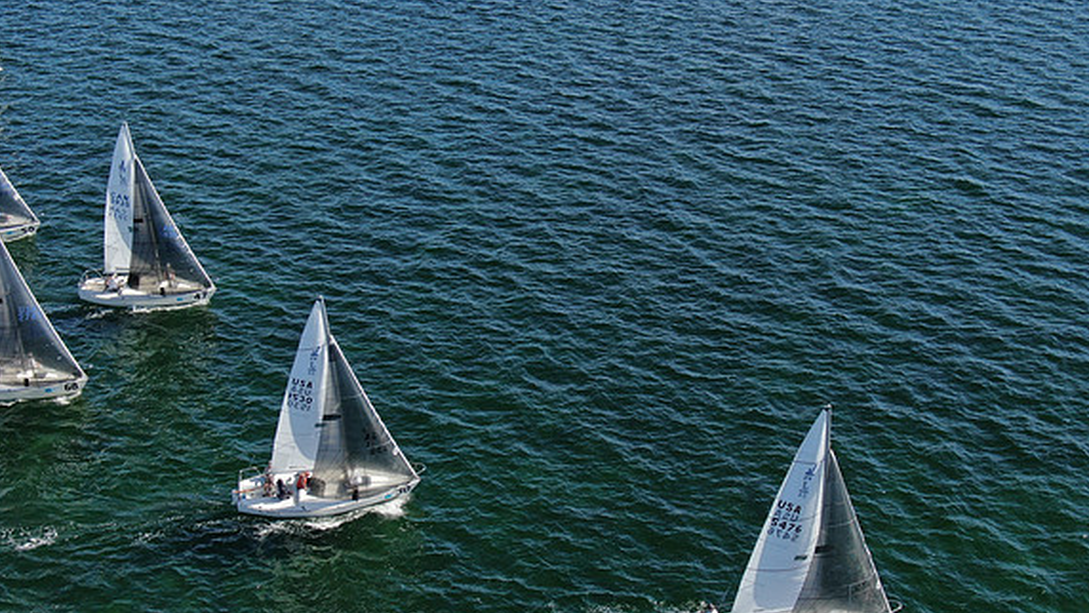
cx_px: 546
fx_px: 1531
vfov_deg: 22.6
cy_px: 313
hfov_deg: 39.2
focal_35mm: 53
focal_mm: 8.6
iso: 100
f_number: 3.8
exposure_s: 1/640
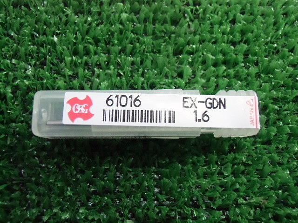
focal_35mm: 30
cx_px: 149
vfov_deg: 46.8
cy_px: 112
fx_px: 258
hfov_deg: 60.0
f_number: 3.5
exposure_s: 1/80
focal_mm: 5.36
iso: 800
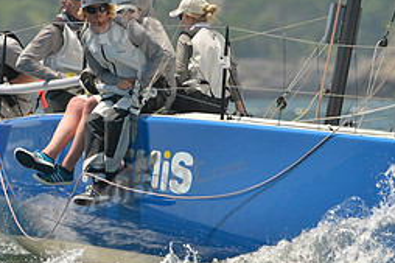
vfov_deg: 1.5
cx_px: 328
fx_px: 10022
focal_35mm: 914
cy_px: 85
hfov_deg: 2.3
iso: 280
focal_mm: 400
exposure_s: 1/1250
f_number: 7.1
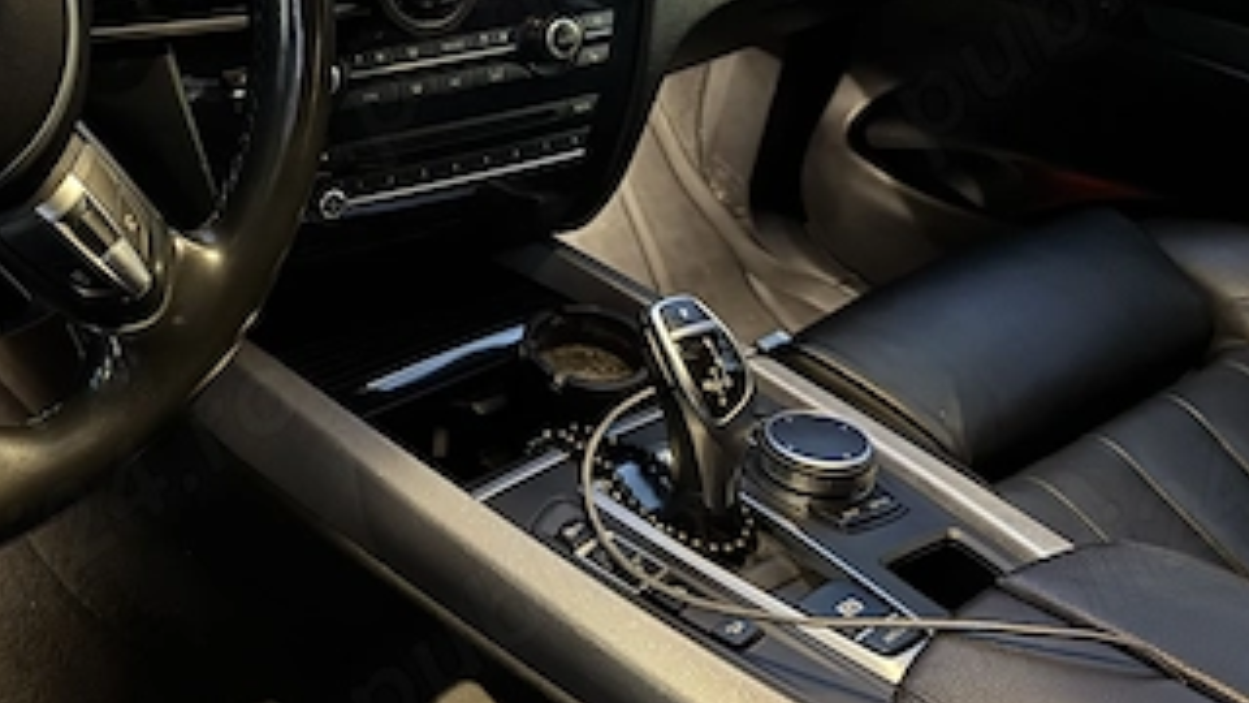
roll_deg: -4.2
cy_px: -4
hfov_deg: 40.9
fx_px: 1623
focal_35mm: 49
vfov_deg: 23.4
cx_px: 320
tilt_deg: -22.4
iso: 1600
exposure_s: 1/20
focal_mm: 6.76
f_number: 1.78
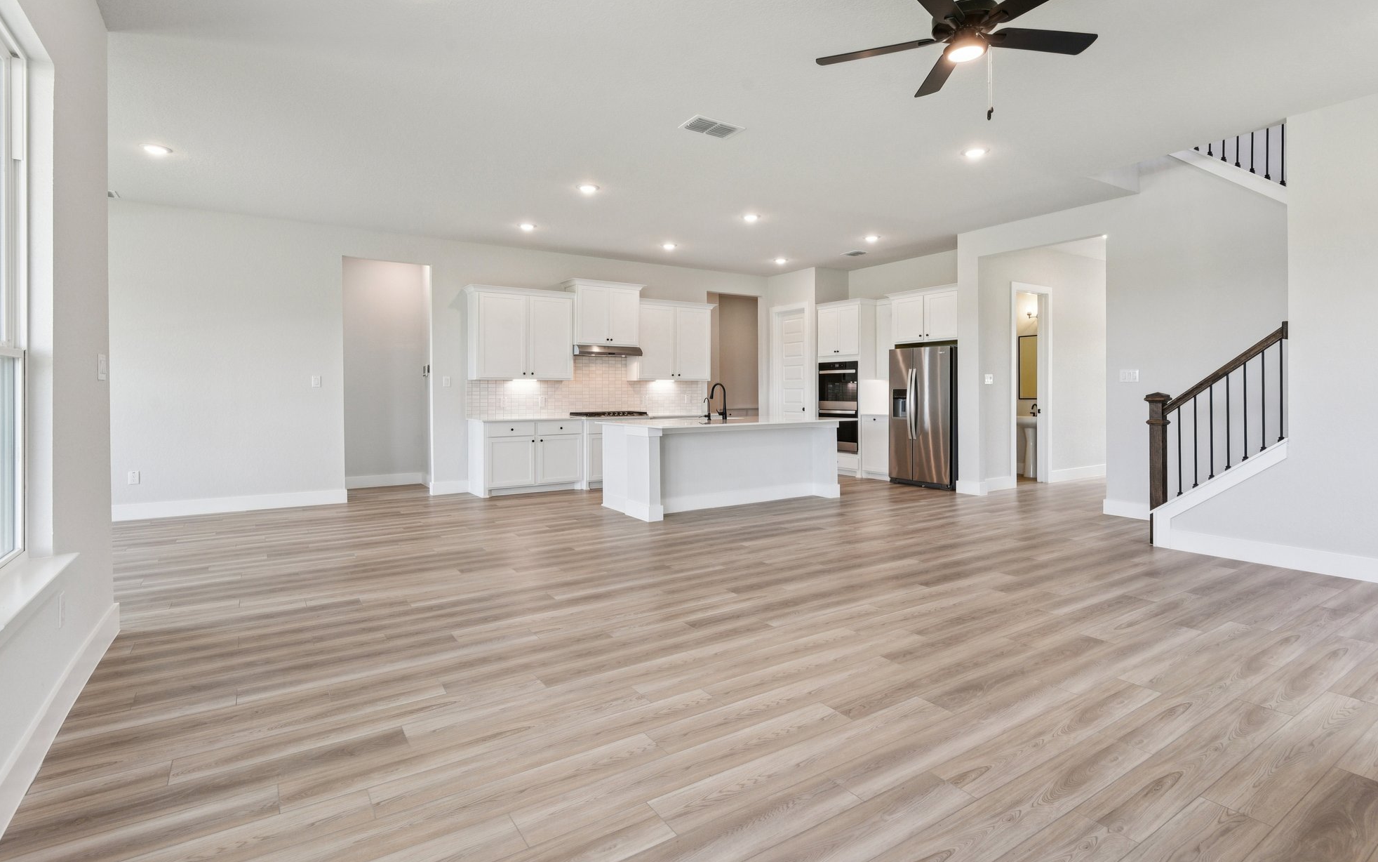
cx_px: 705
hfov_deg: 94.3
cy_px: 399
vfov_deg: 67.9
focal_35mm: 17
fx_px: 639
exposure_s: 1/15
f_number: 8
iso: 450
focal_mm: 16
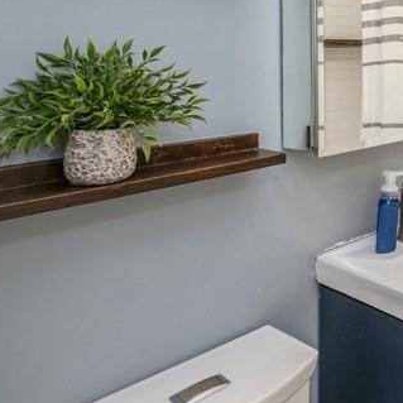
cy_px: 101
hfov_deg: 35.5
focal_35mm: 36
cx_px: 490
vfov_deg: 44.5
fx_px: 474
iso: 400
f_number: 8
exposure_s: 1/5
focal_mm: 10
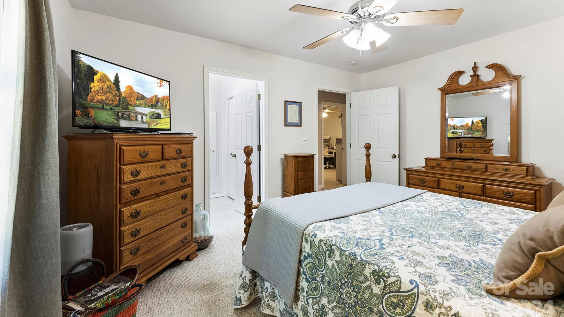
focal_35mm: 15
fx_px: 224
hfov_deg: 103.0
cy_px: 139
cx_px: 286
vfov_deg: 70.2
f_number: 9
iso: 1250
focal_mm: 14
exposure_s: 1/8
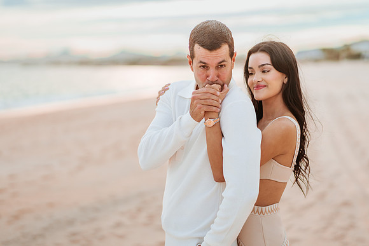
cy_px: 131
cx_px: 197
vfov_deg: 21.8
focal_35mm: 62
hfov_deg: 32.2
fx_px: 640
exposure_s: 1/6400
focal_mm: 58
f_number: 1.4
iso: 250
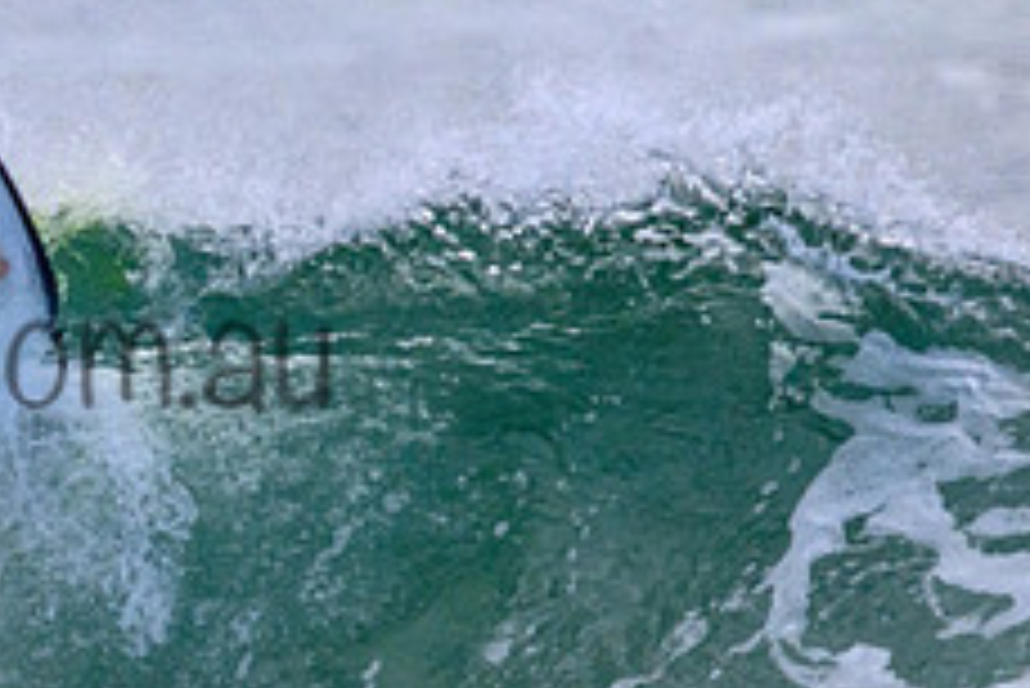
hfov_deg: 1.0
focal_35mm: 2022
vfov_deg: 0.7
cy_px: 304
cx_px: -144
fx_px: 57886
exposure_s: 1/1600
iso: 2000
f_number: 11
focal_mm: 800
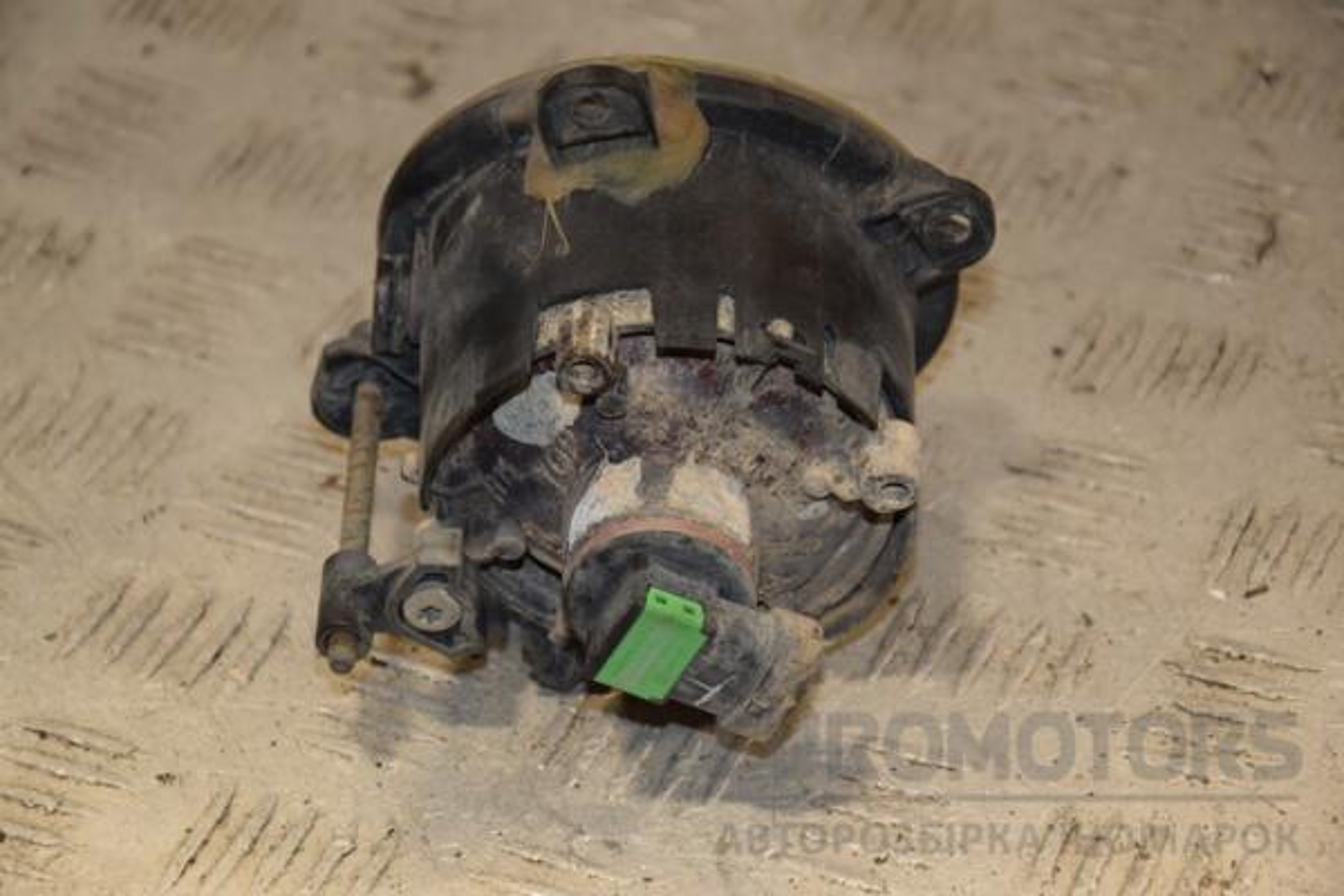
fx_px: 5488
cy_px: 448
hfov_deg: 14.0
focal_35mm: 147
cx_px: 672
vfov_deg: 9.3
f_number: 7.1
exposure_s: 1/200
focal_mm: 98
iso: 800
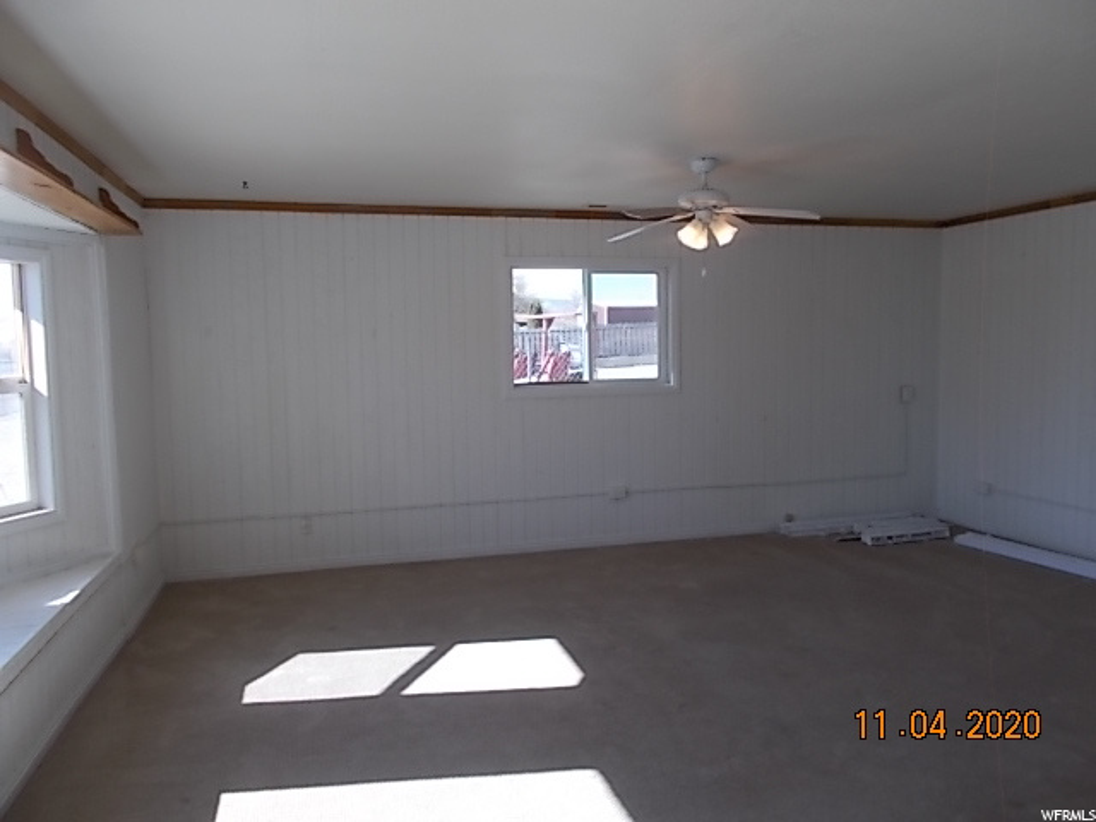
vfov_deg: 53.1
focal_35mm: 26
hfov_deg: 67.3
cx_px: 548
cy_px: 411
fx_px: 823
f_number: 3.2
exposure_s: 1/200
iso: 80
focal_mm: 4.6
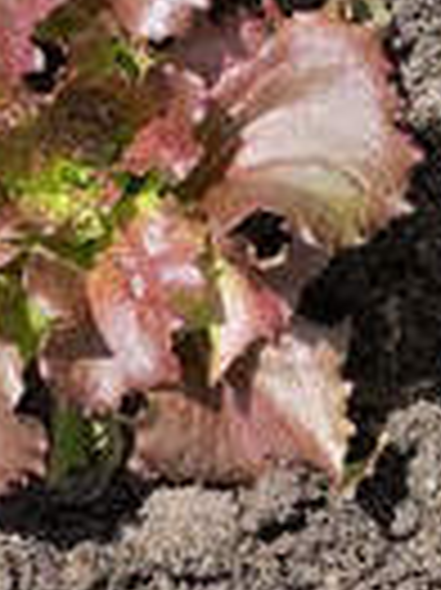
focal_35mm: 153
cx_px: -83
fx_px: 2603
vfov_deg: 12.9
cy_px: 351
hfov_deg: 9.6
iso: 50
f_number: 1.89
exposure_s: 1/813
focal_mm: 5.43
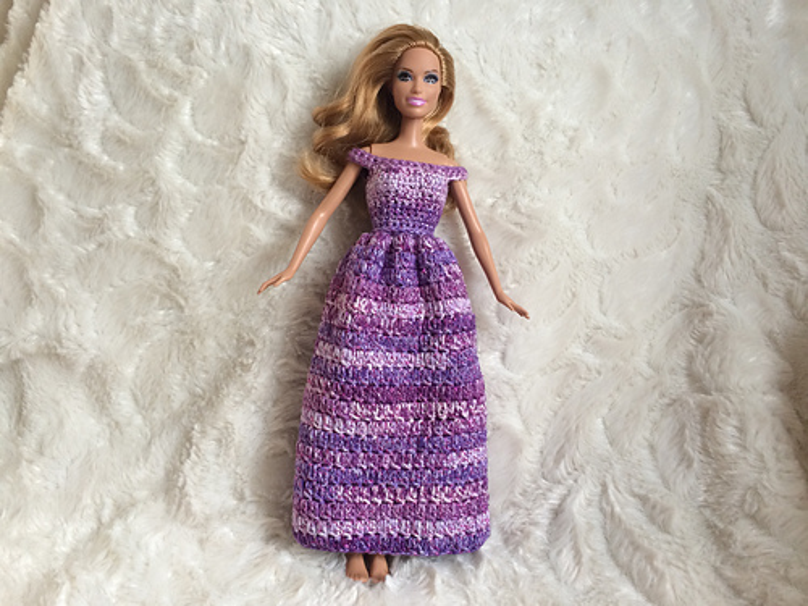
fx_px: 677
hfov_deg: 61.7
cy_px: 303
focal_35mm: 29
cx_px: 404
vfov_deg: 48.2
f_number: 2.2
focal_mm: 4.15
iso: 100
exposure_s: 1/30
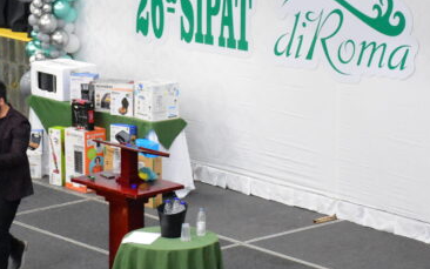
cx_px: 149
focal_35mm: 152
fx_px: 1782
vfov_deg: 8.6
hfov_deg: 13.7
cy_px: 130
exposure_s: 1/80
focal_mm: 56
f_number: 4.8
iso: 8000
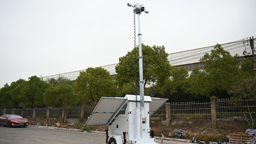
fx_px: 176
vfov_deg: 44.2
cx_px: 129
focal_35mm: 26
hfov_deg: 71.9
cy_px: 85
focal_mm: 24
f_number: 4
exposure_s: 1/60
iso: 100
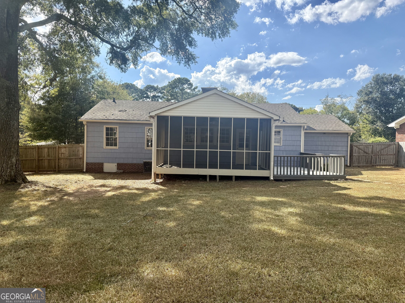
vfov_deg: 56.8
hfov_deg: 71.6
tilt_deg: -1.4
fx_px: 281
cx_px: 202
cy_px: 152
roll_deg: -0.9
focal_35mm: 24
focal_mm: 6.76
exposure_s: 1/3953
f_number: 1.78
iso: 100
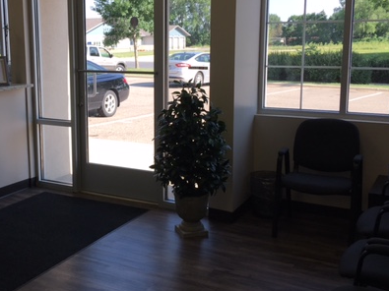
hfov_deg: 40.0
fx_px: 528
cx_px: 132
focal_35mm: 47
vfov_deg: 30.8
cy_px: 123
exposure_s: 1/245
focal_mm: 4.15
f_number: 2.2
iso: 25
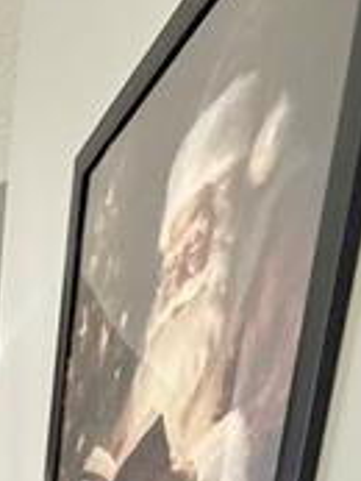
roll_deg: +1.0
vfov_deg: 17.5
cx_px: -294
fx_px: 861
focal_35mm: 62
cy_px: 1034
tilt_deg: -19.5
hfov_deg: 18.4
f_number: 2.2
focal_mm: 2.22
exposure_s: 1/120
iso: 200
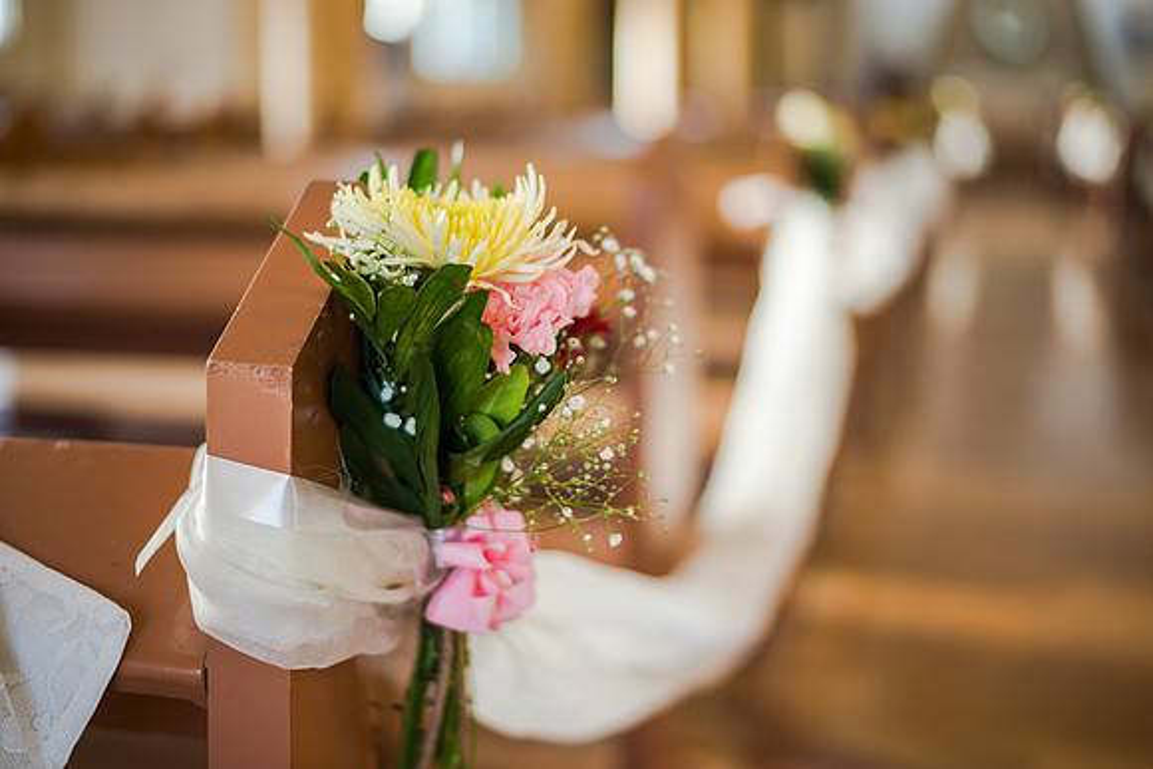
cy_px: 384
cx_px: 576
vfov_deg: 27.0
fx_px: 1602
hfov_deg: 39.6
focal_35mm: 50
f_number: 1.8
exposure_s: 1/160
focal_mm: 50
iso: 125
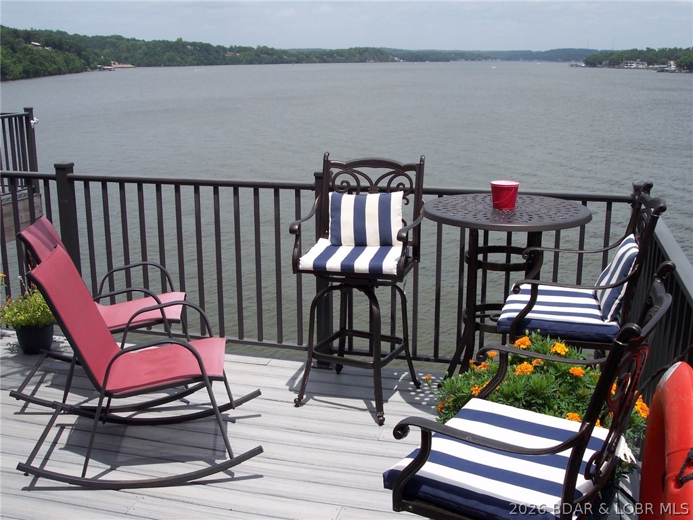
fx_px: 761
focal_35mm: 38
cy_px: 260
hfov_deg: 49.0
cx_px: 346
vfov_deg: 37.7
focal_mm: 8
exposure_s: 1/1000
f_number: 4.8
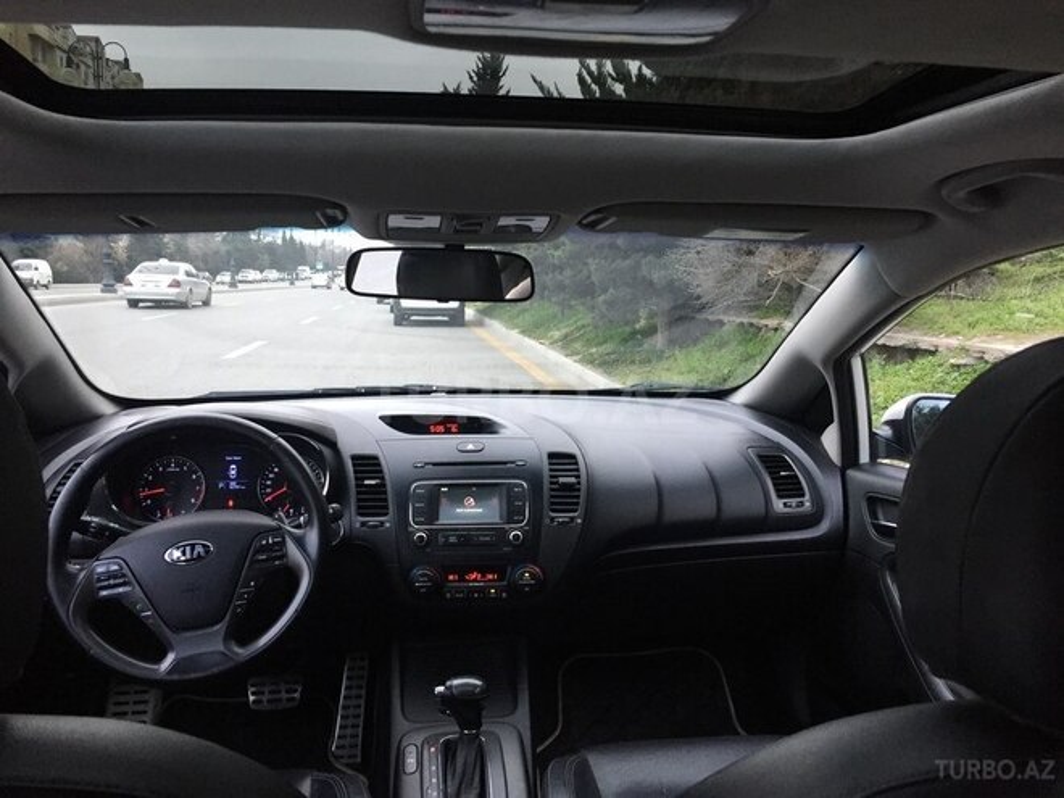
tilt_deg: -8.0
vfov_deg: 48.2
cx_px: 532
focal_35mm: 29
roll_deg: -2.5
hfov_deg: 61.7
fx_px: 891
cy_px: 399
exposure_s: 1/33
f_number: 2.2
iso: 80
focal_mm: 4.15
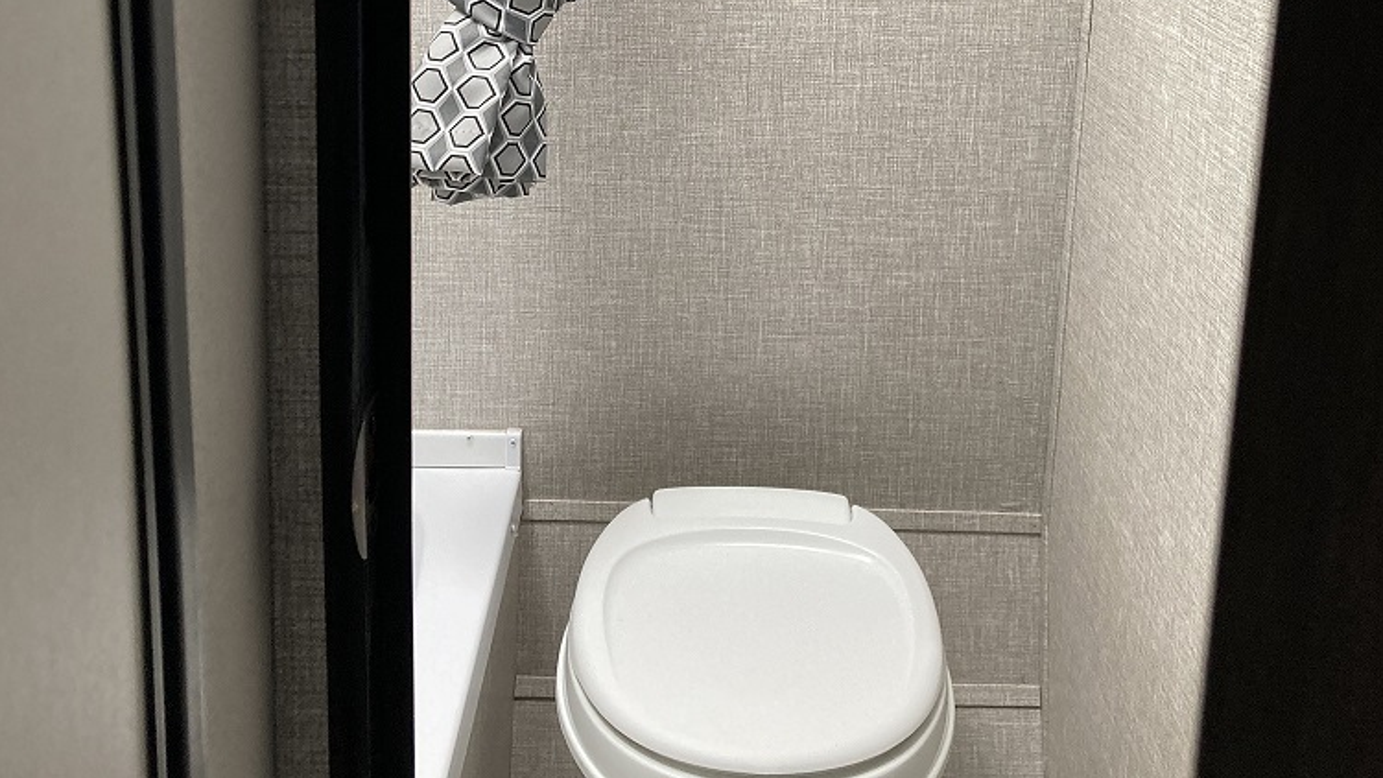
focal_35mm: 41
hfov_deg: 49.4
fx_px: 1504
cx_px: 690
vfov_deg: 27.8
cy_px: 57
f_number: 1.8
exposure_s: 1/60
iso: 125
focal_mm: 3.99
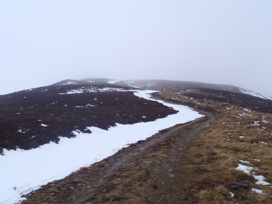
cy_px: 102
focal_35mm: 28
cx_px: 136
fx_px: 220
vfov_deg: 49.7
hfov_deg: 63.4
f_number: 4.5
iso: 80
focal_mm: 5
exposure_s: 1/400
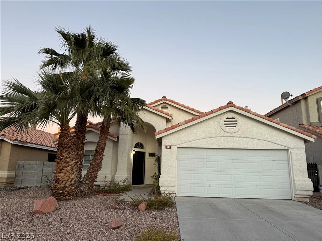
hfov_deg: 71.6
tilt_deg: +12.3
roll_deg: -1.7
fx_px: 223
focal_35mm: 24
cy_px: 120
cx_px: 161
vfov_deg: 56.8
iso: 125
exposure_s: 1/121
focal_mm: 6.76
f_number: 1.78
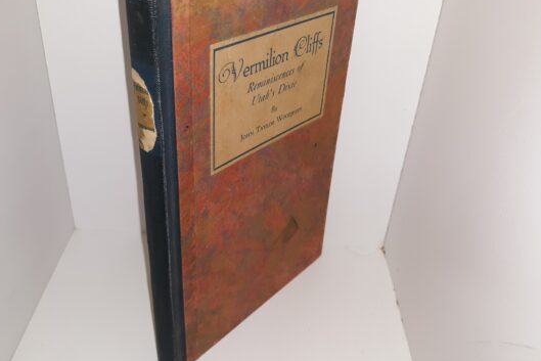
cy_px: 169
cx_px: 250
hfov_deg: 57.1
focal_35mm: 33
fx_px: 496
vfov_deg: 40.0
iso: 40
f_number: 1.7
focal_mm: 3.7
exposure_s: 1/127
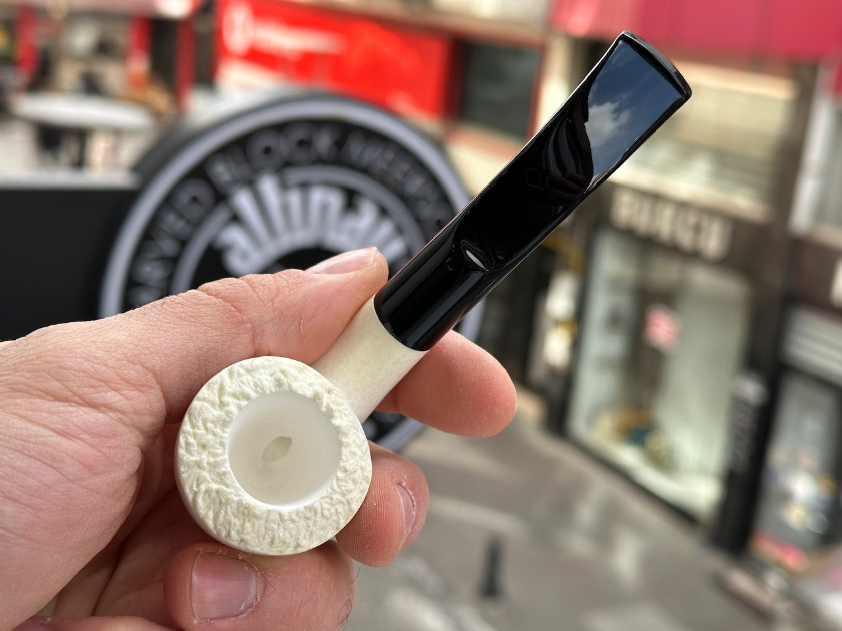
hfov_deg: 39.7
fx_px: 1168
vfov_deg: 30.3
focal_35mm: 48
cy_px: 316
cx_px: 421
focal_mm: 6.86
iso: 64
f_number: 1.78
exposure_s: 1/694
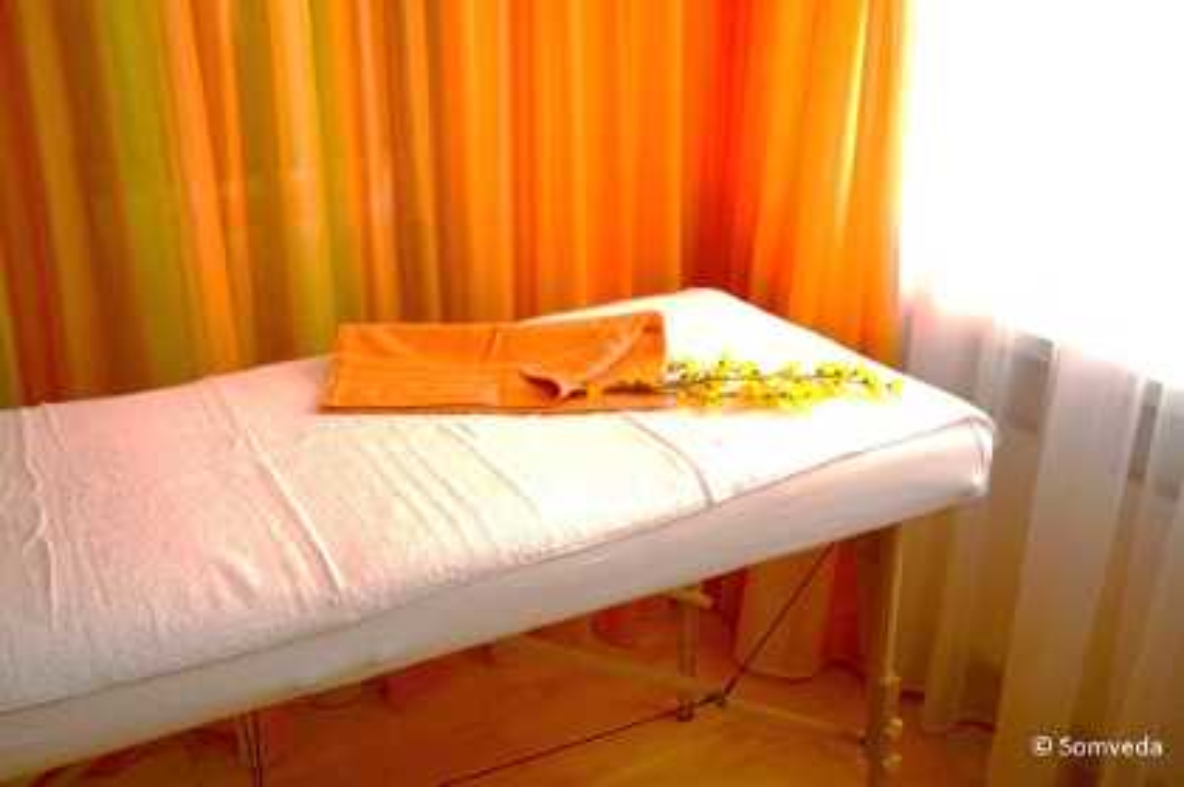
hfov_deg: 28.1
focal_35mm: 72
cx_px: 592
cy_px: 394
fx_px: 2365
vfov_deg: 18.9
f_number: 5
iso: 200
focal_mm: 48
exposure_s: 1/60
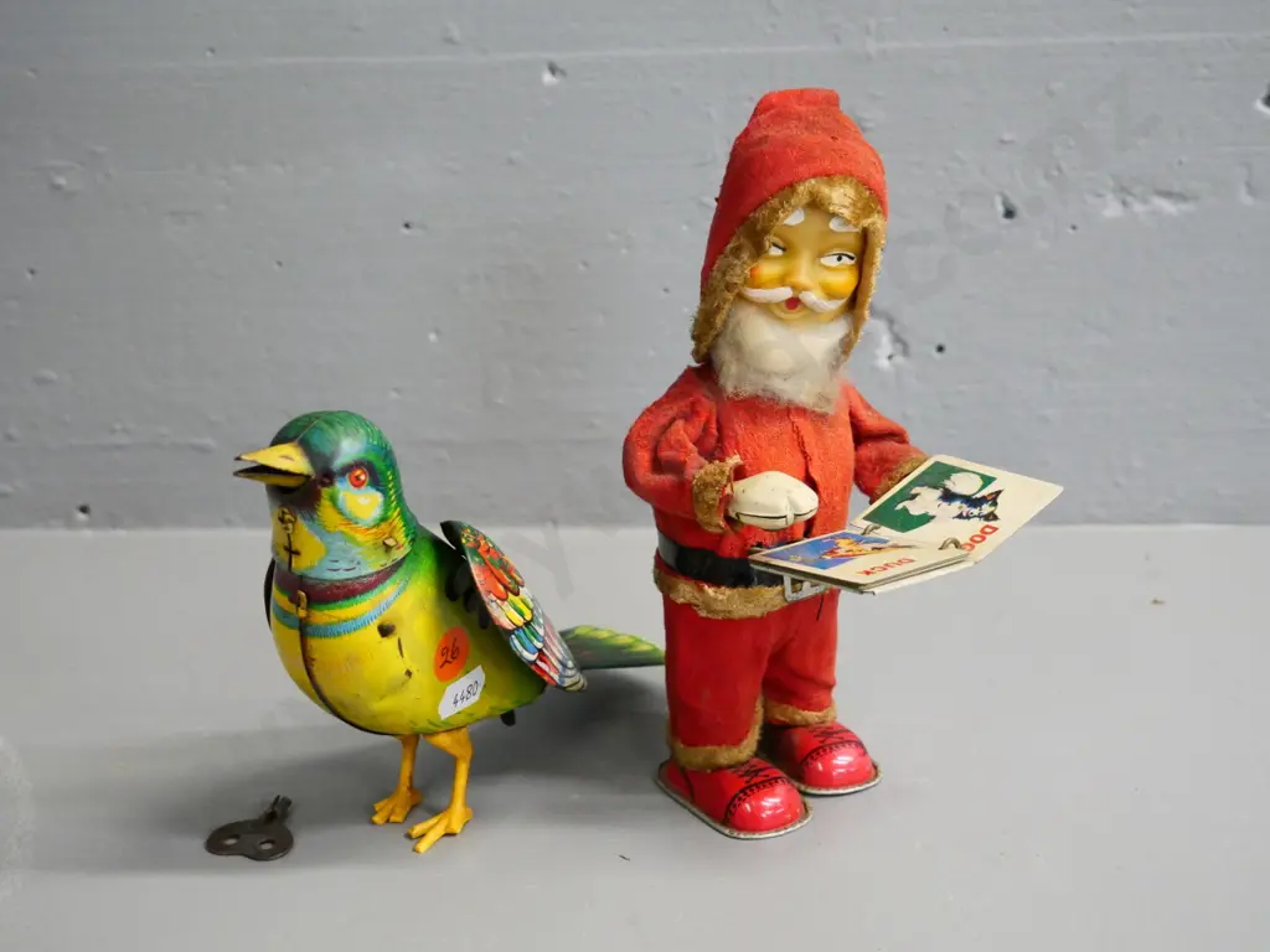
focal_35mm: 50
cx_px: 635
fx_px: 1834
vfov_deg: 29.1
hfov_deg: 38.2
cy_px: 476
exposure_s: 1/100
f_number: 4.5
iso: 3200
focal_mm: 25
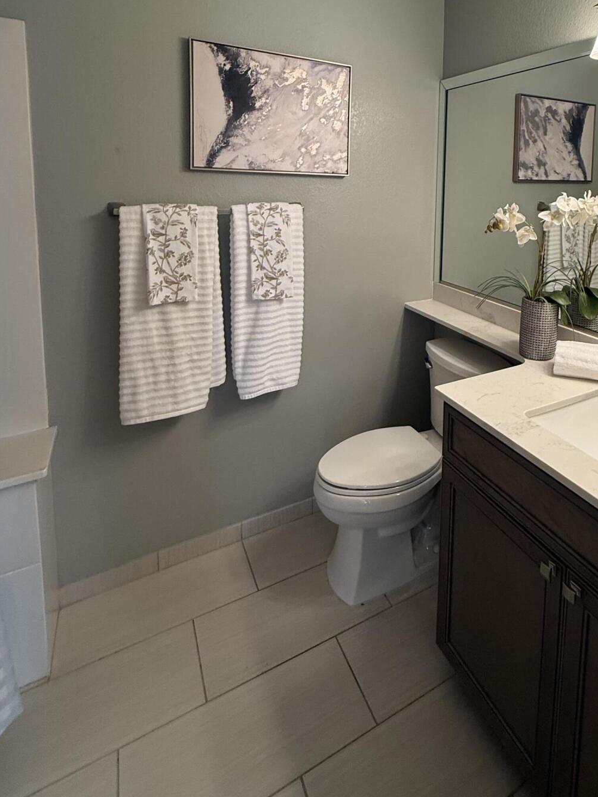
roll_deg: -2.8
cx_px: 419
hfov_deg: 61.2
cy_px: 232
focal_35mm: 21
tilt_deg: -6.2
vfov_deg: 75.1
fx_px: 484
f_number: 2.2
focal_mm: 2.22
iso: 200
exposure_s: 1/60
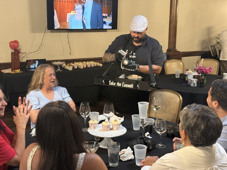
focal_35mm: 48
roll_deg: +0.5
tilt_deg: -12.5
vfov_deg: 30.3
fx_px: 315
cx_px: 114
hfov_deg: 39.7
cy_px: 85
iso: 250
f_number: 1.78
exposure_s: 1/40
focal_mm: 6.76
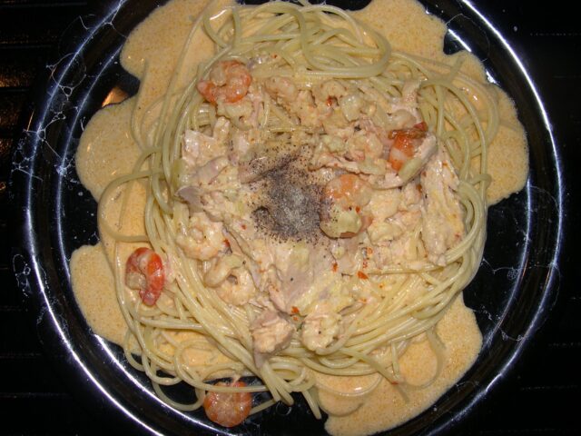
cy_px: 218
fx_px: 638
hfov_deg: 49.0
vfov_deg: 37.7
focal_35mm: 38
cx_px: 290
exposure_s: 1/60
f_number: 7.6
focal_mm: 8
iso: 100
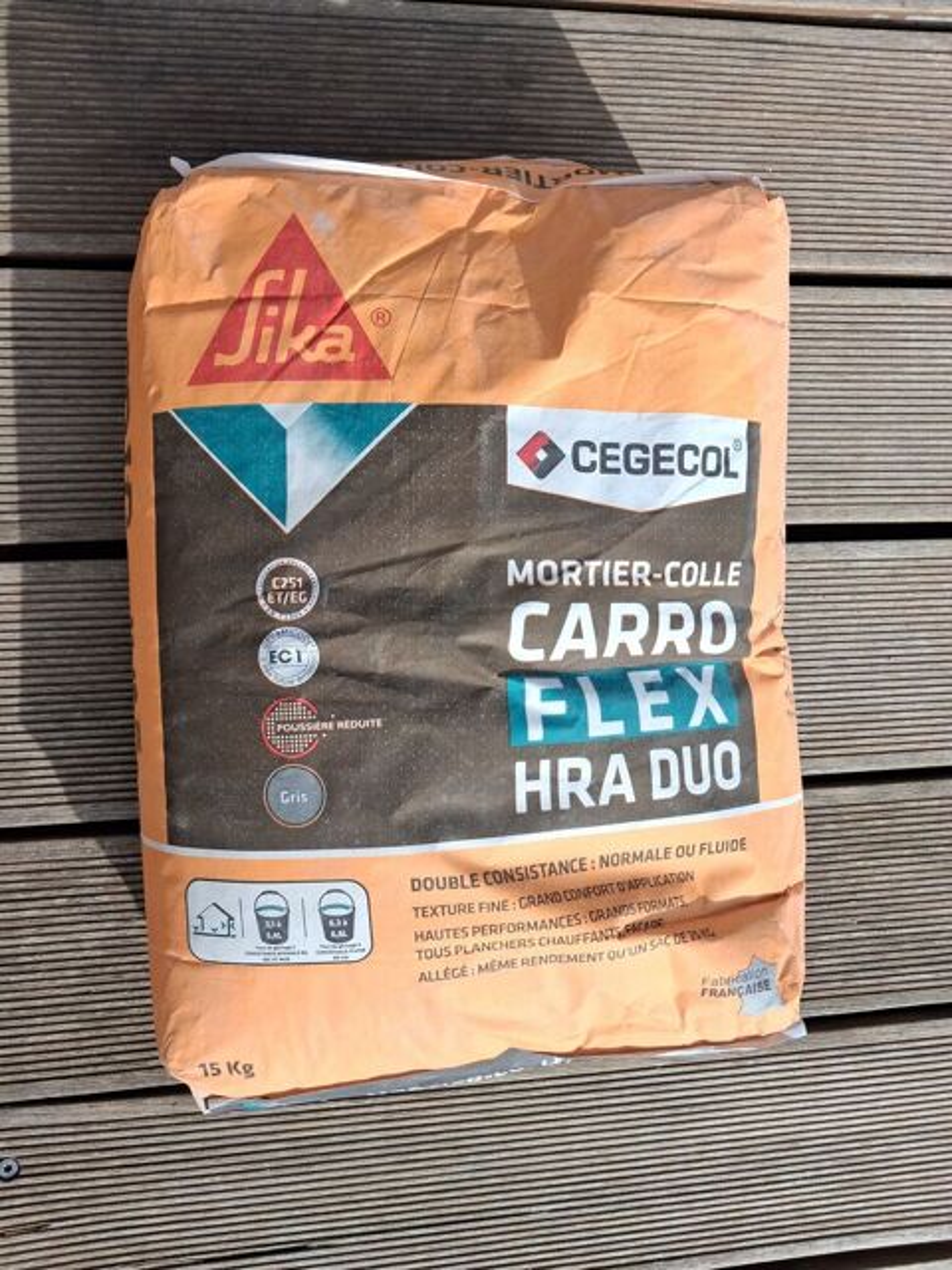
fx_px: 990
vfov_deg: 65.3
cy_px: 635
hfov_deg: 51.4
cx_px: 476
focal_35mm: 27
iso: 25
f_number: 1.8
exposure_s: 1/596
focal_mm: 4
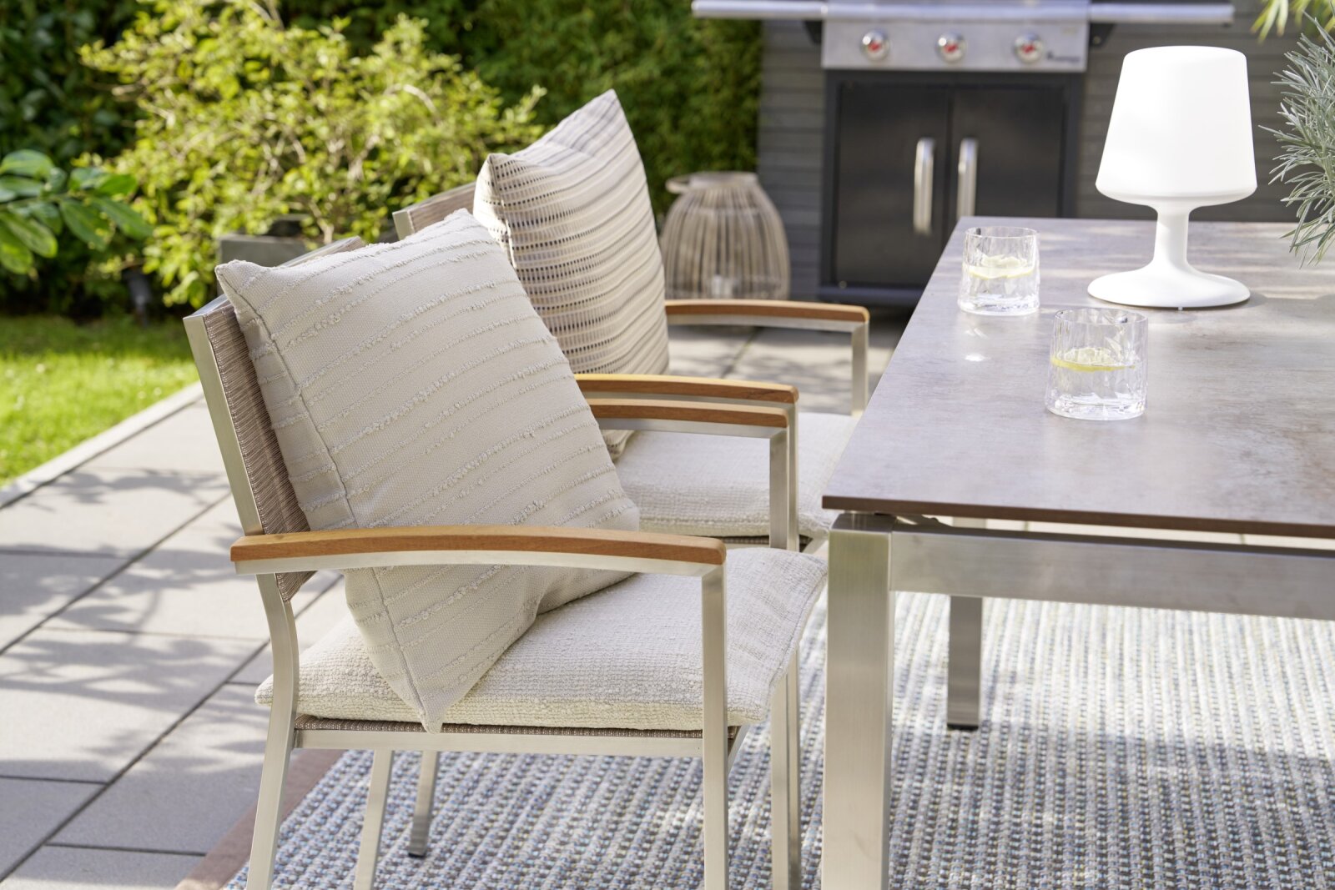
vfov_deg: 22.6
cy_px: 445
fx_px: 2225
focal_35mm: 60
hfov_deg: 33.4
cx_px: 668
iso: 250
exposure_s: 1/320
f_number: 5
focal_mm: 60
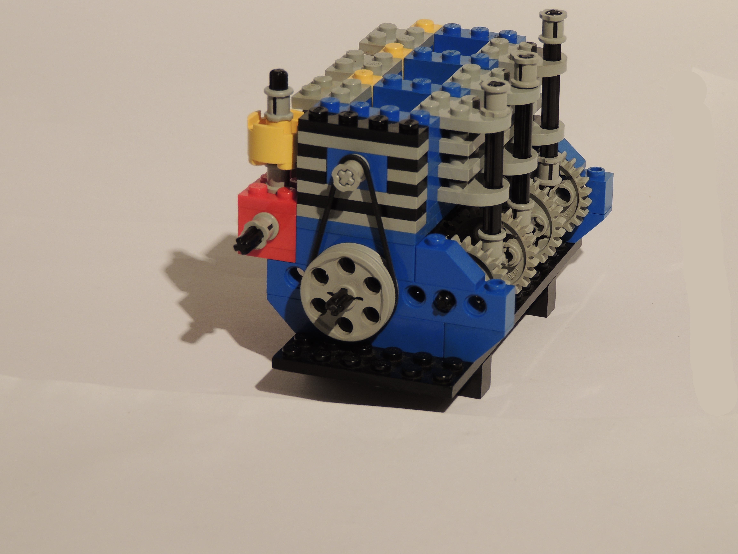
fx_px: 2878
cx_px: 369
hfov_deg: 14.6
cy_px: 277
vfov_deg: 11.0
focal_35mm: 135
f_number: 4.3
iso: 100
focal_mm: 24
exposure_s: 1/5
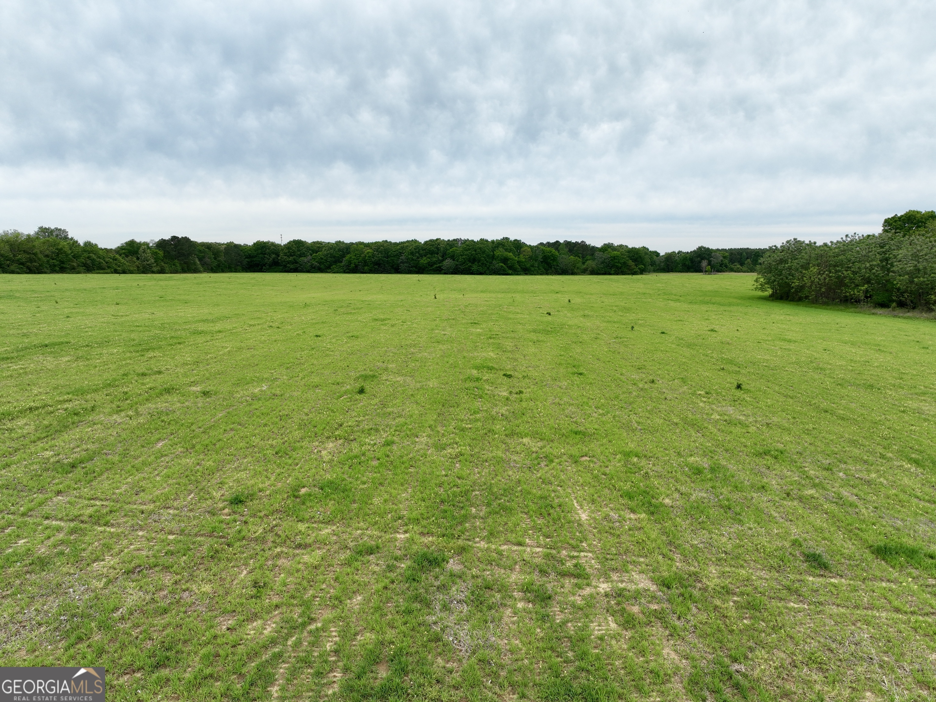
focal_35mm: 24
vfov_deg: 56.8
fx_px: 649
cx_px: 468
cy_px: 351
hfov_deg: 71.6
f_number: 2.8
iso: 100
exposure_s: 1/800
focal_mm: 12.29
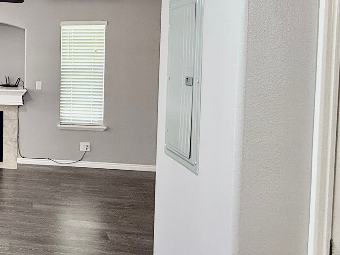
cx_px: -64
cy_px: 76
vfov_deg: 35.5
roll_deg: -0.1
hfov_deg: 36.6
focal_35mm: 40
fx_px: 393
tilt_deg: -1.5
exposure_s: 1/60
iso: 200
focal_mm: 2.22
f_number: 2.2
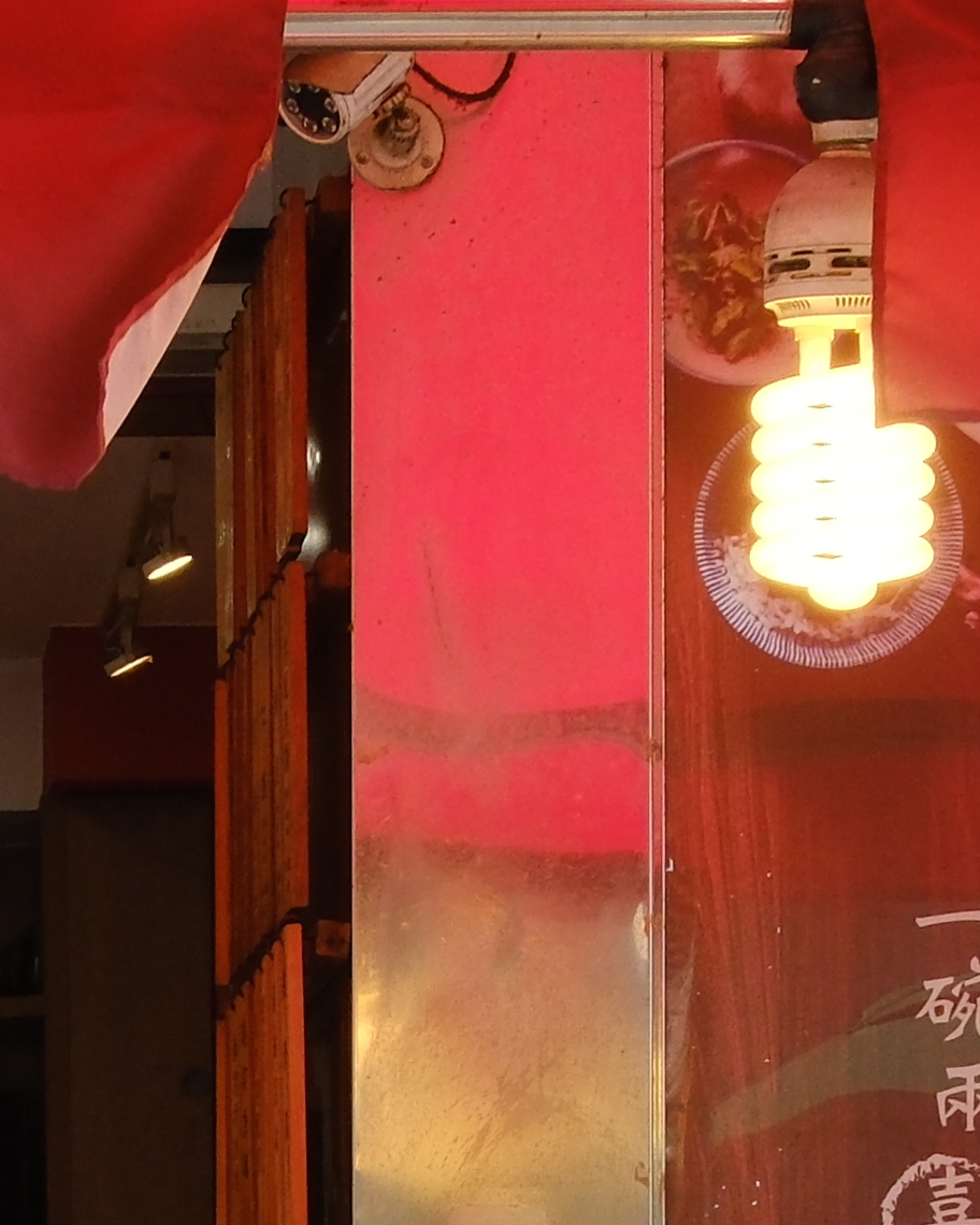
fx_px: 7614
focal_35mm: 210
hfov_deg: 7.3
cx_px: -250
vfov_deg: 9.0
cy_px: 1771
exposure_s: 1/125
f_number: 7.1
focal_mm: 22
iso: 500
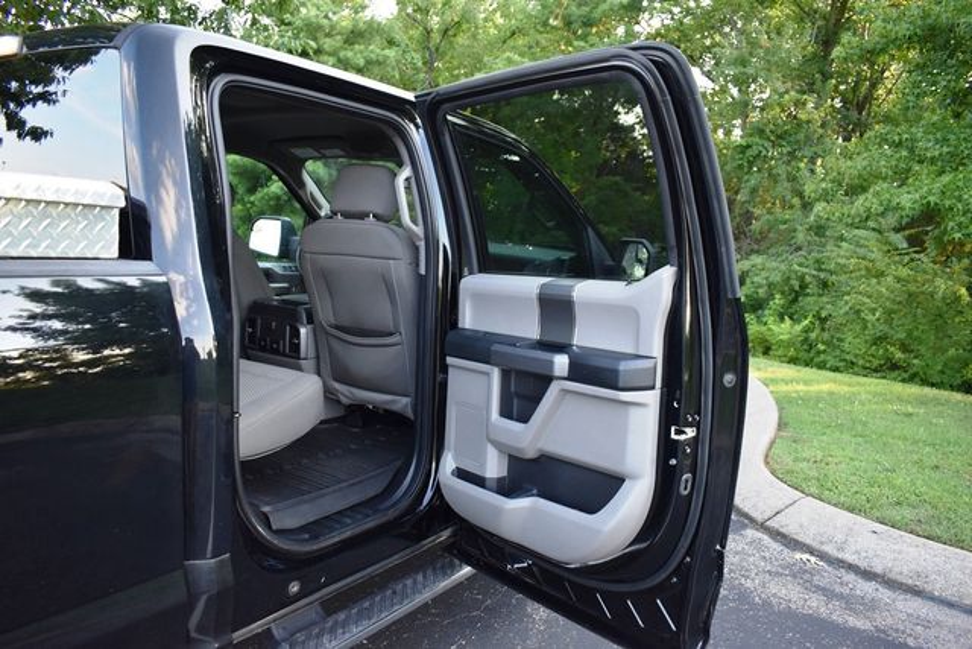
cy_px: 324
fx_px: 729
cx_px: 486
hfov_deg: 67.4
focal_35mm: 27
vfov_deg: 48.0
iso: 640
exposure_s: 1/250
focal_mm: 18
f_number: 3.5
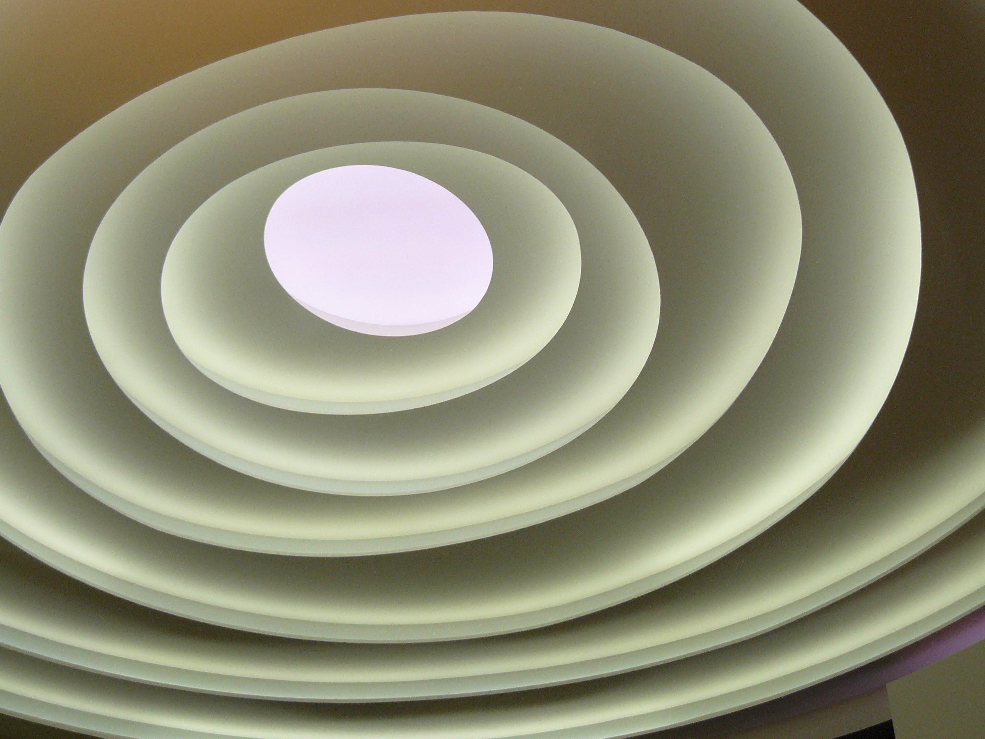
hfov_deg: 42.1
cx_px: 489
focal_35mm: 45
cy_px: 359
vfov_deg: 32.2
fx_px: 1280
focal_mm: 7
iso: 160
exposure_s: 1/30
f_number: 2.8
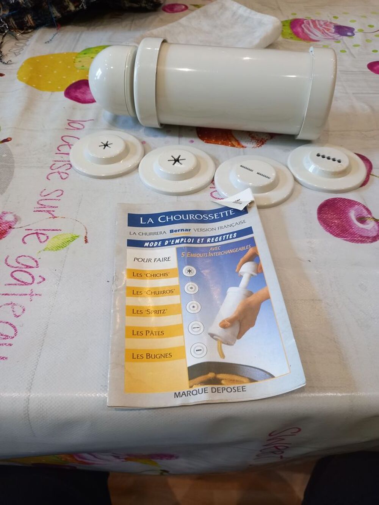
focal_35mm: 25
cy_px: 252
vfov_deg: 69.4
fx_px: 365
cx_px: 190
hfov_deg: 54.9
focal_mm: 4.6
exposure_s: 1/50
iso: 160
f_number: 2
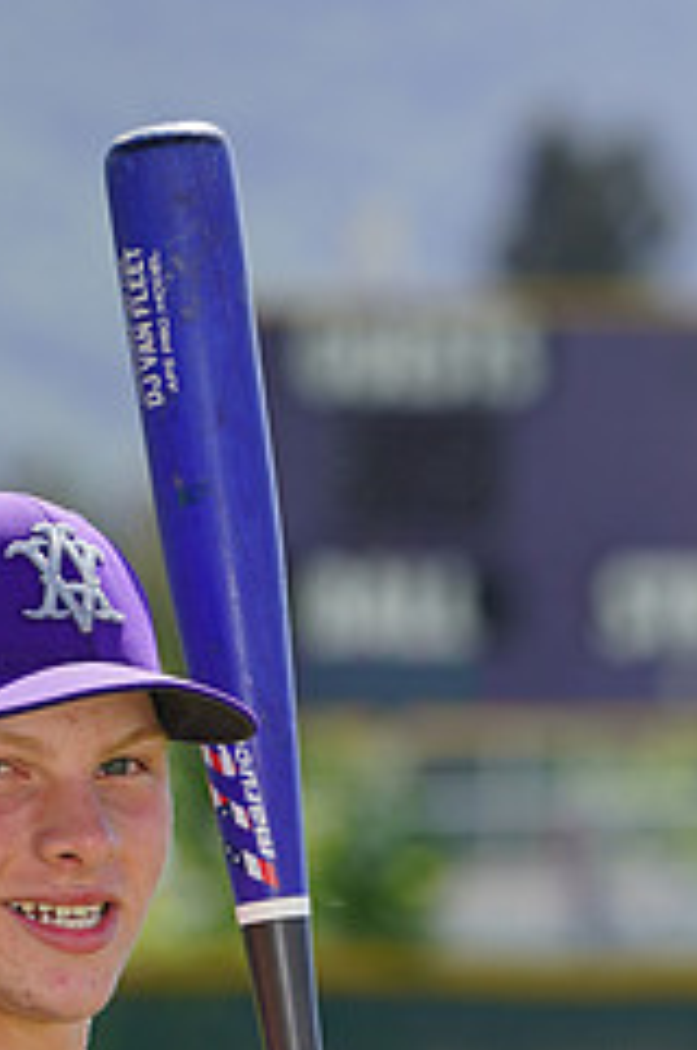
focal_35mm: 652
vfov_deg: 3.2
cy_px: 1150
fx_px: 18988
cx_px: 257
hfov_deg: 2.1
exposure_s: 1/250
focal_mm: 271
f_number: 8
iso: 100
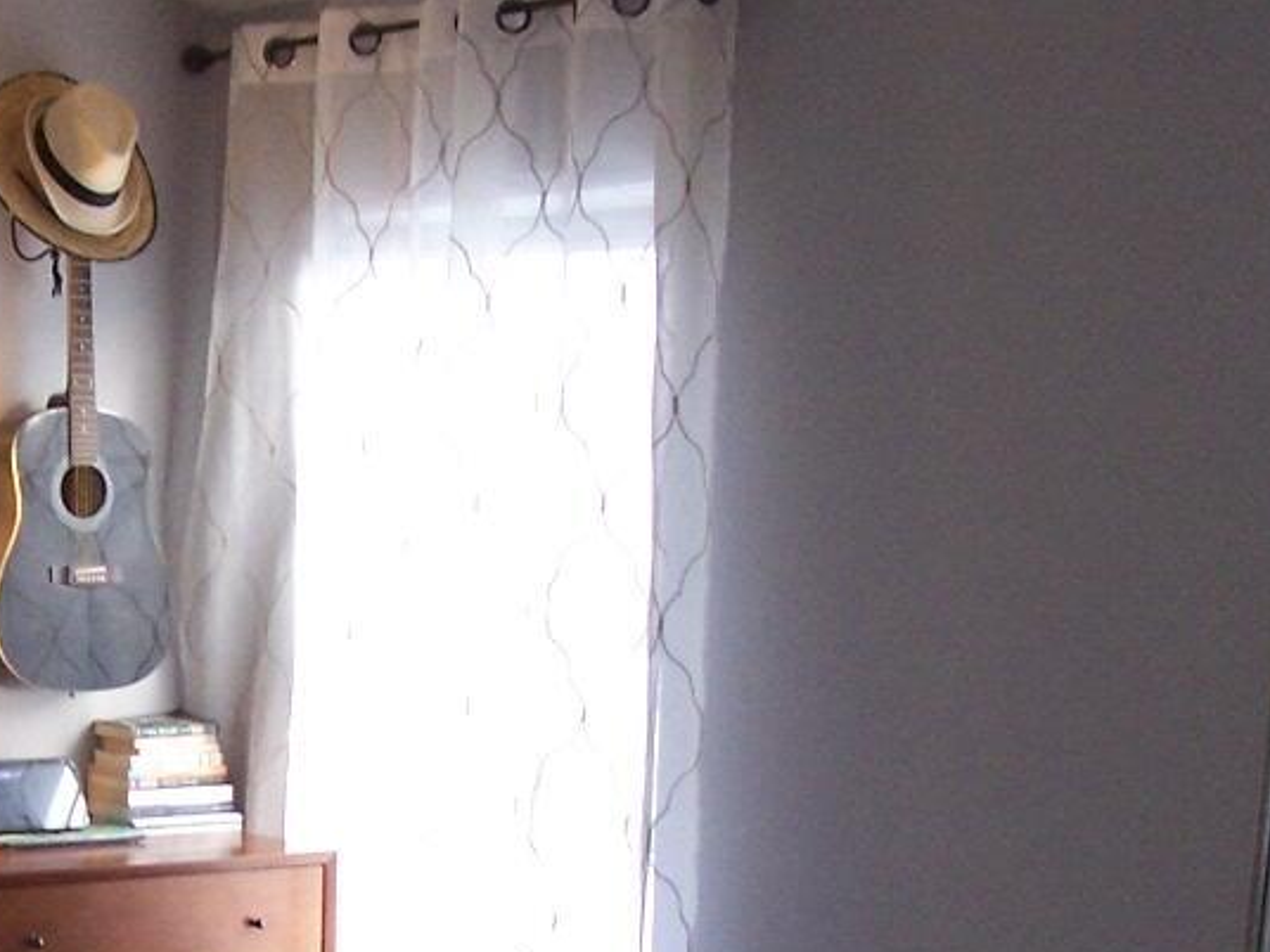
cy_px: 881
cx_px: 97
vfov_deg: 13.3
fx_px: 4036
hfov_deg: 17.6
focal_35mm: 110
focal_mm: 6.3
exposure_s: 1/30
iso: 140
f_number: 2.8
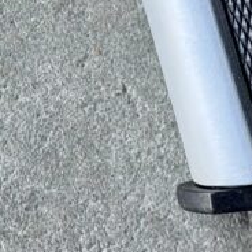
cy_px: -164
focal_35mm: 236
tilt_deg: -84.1
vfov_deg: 7.3
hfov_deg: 7.3
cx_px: -67
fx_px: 1944
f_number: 1.78
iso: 80
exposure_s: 1/120
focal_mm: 6.76
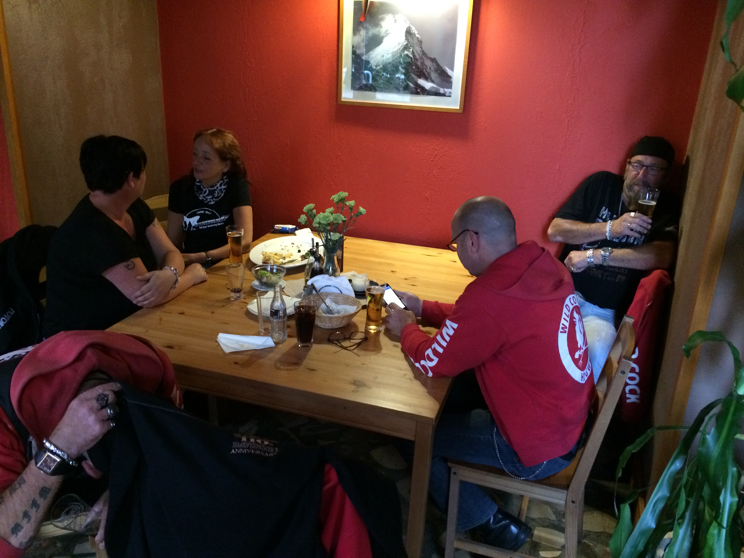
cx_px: 372
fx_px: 623
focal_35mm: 29
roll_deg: -1.9
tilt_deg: -18.0
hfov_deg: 61.7
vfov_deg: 48.2
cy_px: 279
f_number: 2.2
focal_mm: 4.15
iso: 320
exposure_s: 1/15
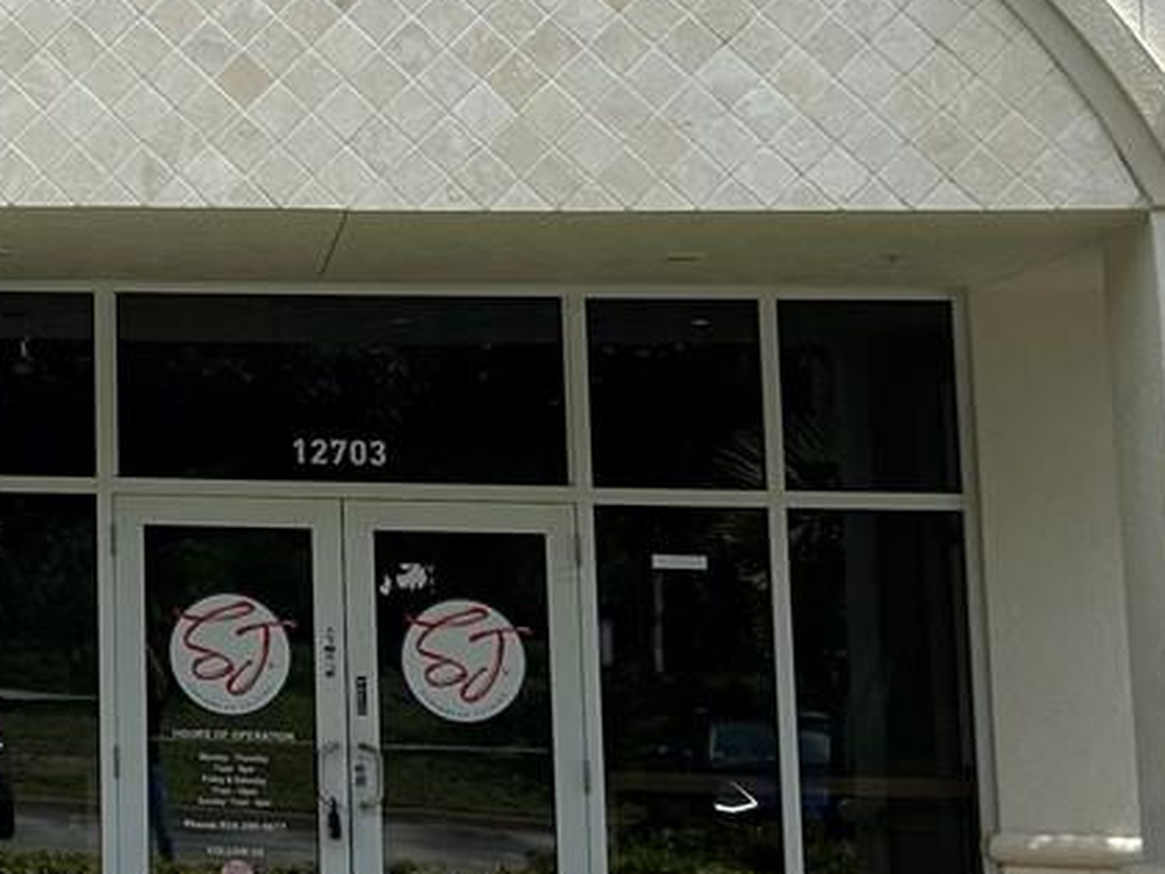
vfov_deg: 14.6
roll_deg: -0.6
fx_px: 3332
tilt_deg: +10.4
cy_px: -39
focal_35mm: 99
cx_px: -352
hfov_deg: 18.4
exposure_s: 1/4115
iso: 50
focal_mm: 5.7
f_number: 1.5
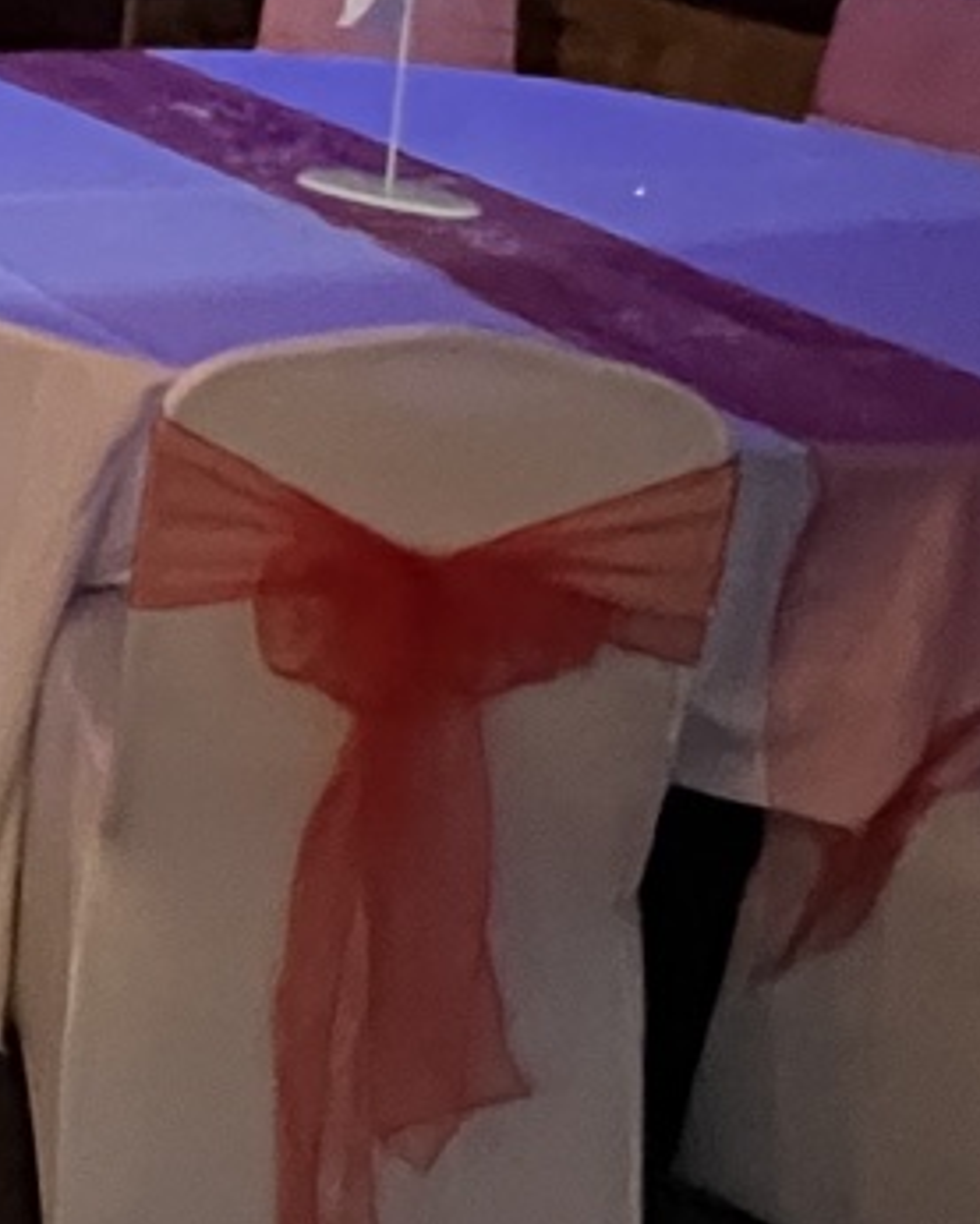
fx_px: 2392
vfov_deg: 27.0
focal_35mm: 66
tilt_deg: -8.6
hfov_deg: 18.2
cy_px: -25
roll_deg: +0.9
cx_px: -792
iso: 1600
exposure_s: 1/25
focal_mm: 1.57
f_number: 1.8
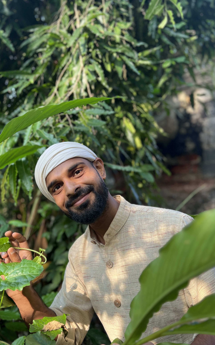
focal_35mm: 28
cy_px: 171
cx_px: 86
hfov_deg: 44.3
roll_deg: +0.3
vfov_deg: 66.5
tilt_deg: +11.3
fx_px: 263
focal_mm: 5.7
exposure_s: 1/170
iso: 40
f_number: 1.5
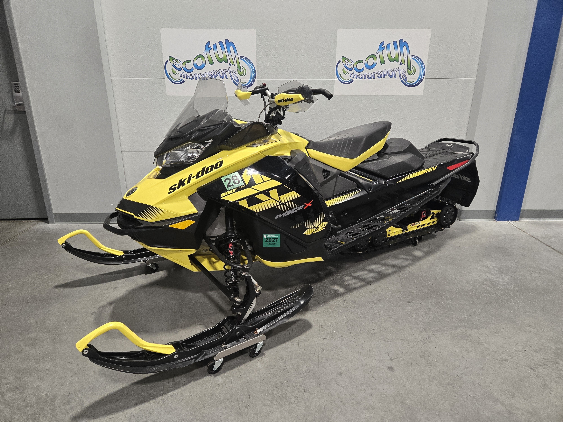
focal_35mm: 23
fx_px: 374
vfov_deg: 58.9
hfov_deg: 73.9
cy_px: 211
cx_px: 282
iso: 250
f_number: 1.8
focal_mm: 5.4
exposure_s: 1/120
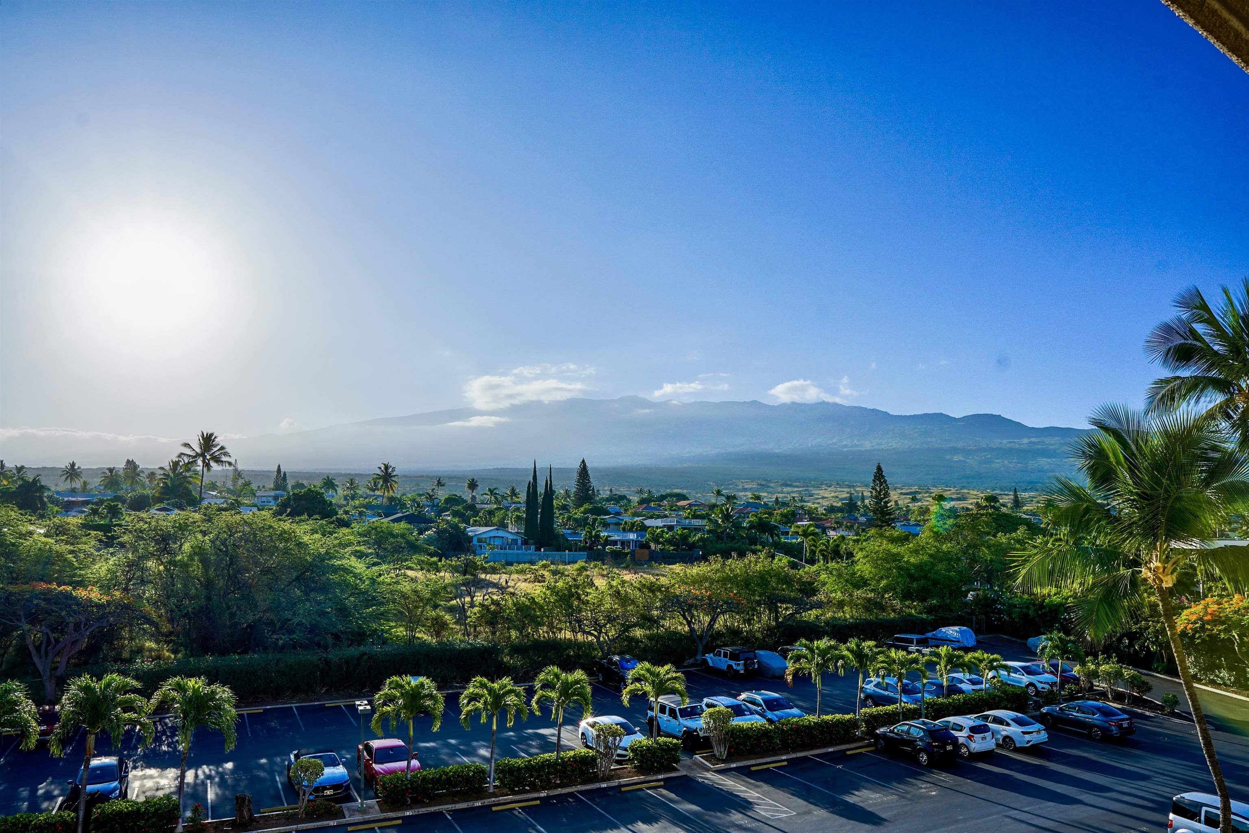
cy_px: 416
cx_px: 624
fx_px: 833
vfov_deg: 53.1
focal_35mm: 24
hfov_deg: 73.7
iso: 125
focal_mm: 16
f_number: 11
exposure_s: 1/1250
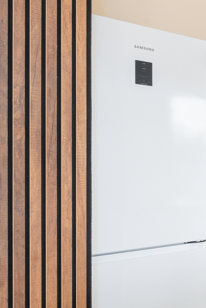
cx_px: 431
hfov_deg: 17.7
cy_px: 143
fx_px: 403
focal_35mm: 47
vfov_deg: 41.9
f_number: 11
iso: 500
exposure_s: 1/20
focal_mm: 16
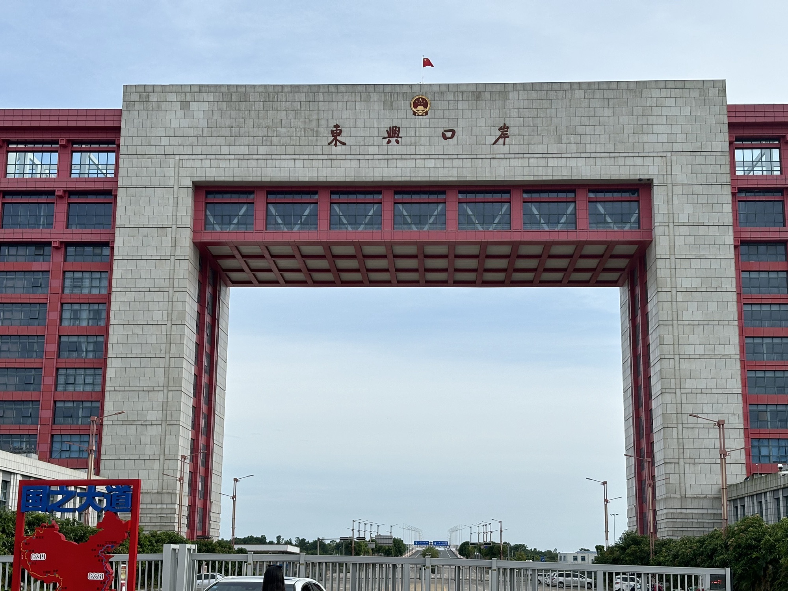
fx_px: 1184
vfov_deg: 28.0
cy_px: 296
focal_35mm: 52
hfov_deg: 36.8
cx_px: 394
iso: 40
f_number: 1.6
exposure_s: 1/3115
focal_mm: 5.96
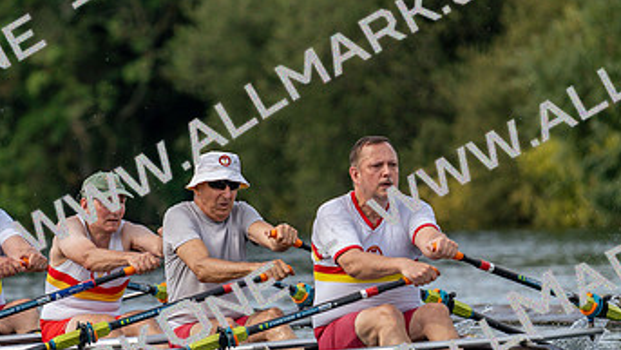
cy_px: 257
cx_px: 235
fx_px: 11873
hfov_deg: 3.0
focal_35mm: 721
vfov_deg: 1.7
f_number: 6.3
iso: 400
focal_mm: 407
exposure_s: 1/1600
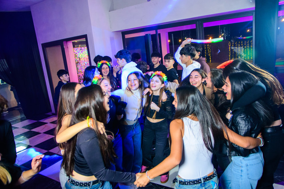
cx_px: 142
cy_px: 94
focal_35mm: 26
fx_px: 201
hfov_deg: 70.4
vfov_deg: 50.4
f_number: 2.8
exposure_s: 1/60
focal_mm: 17
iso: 2500
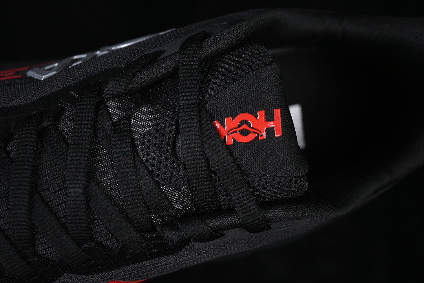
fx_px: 883
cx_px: 212
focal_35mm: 75
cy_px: 142
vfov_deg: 18.2
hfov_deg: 27.0
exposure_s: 1/60
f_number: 6.3
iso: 160
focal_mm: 50
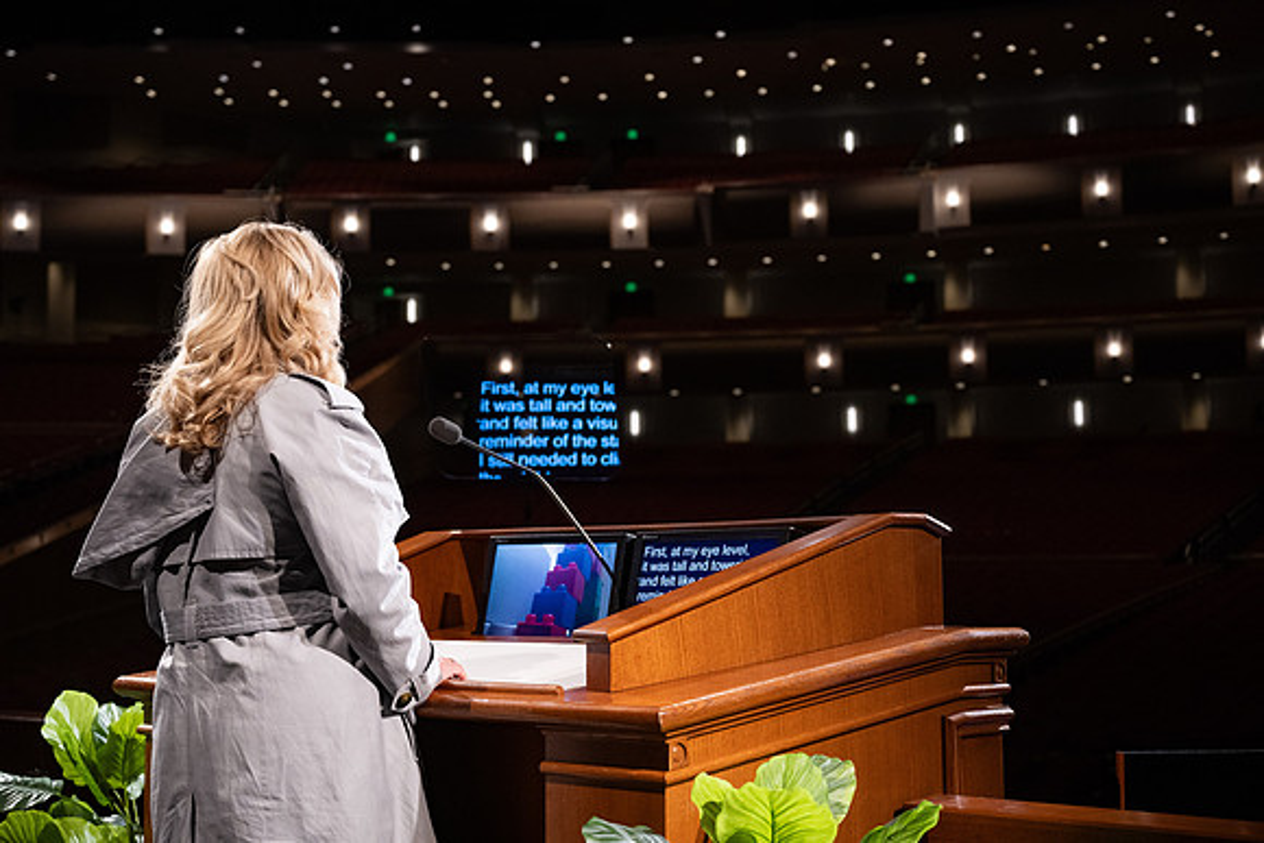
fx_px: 1756
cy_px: 422
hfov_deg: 39.6
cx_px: 632
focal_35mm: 50
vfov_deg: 27.0
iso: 1250
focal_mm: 50
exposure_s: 1/125
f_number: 4
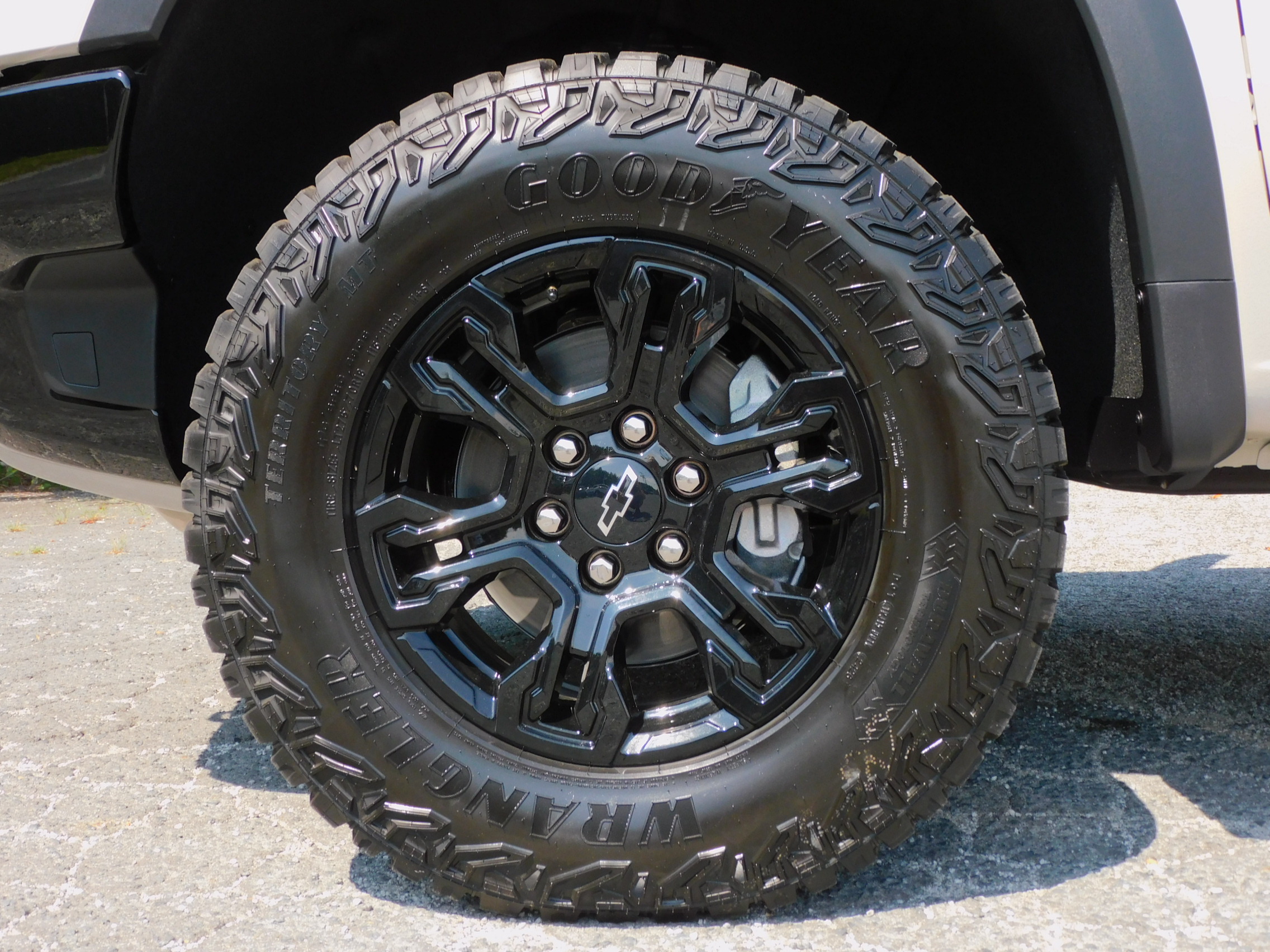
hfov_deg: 42.1
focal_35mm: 45
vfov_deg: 32.2
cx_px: 635
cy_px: 476
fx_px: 1651
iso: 125
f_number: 4
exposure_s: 1/400
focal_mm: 8.1
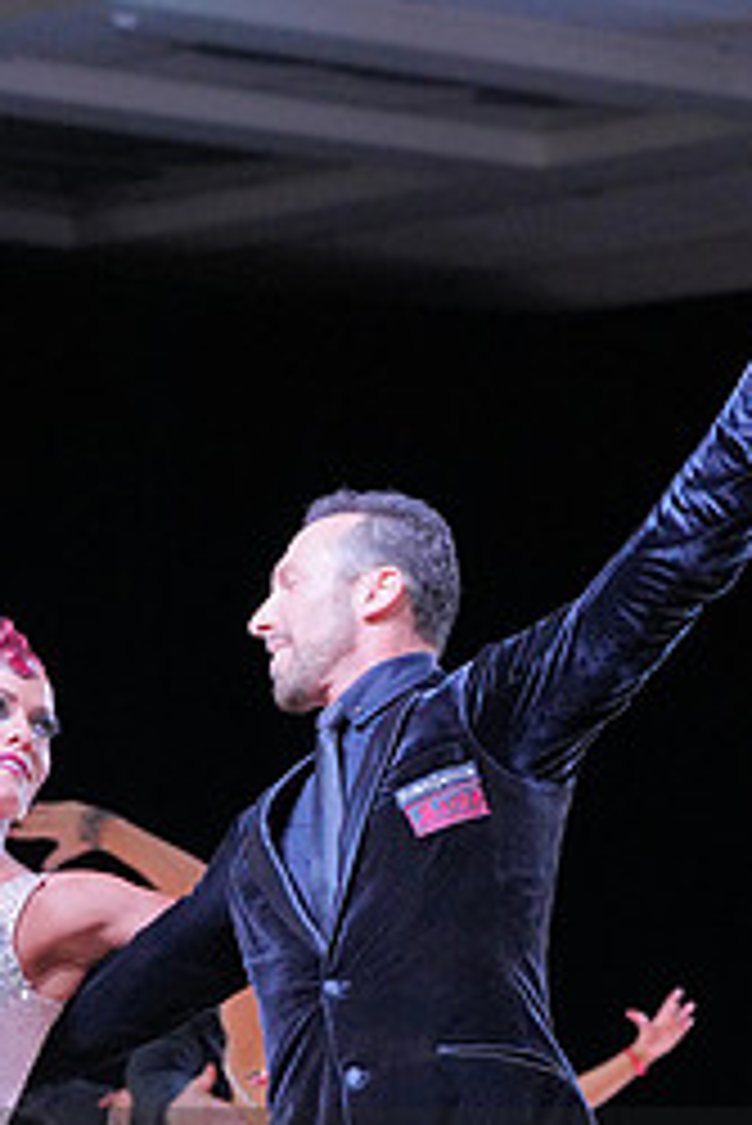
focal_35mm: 237
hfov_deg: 5.8
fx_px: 7415
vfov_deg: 8.6
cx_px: 250
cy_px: 1260
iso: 3200
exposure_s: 1/400
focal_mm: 102
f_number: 5.6
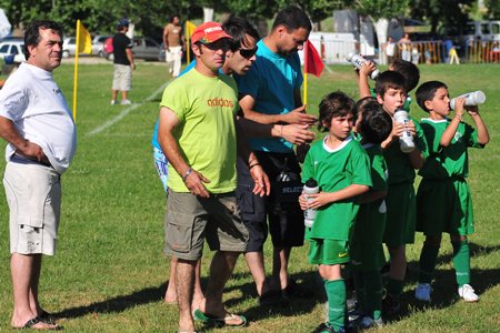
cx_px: 250
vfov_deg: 13.0
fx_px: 1458
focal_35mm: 105
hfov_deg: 19.5
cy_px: 166
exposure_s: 1/5000
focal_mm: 70
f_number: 3.5
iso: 400
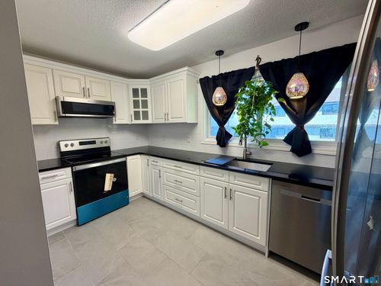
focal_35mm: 14
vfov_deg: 85.7
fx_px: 154
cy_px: 143
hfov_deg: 102.1
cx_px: 190
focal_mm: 2.22
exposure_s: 1/120
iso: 160
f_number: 2.2
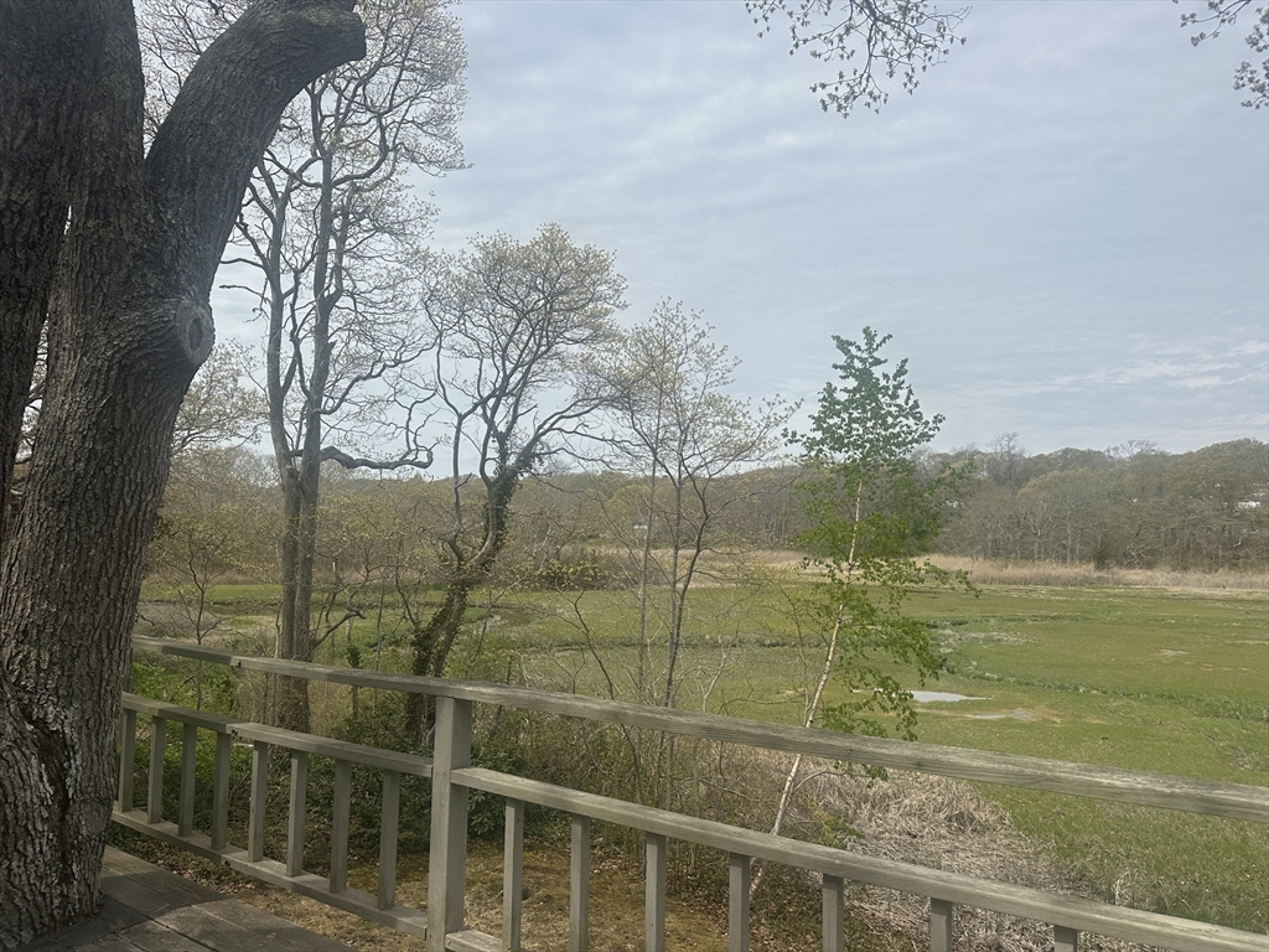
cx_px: 634
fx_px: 880
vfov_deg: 56.8
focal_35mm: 24
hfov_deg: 71.6
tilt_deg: +3.5
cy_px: 476
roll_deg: -1.1
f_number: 1.78
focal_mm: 6.86
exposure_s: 1/7576
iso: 80
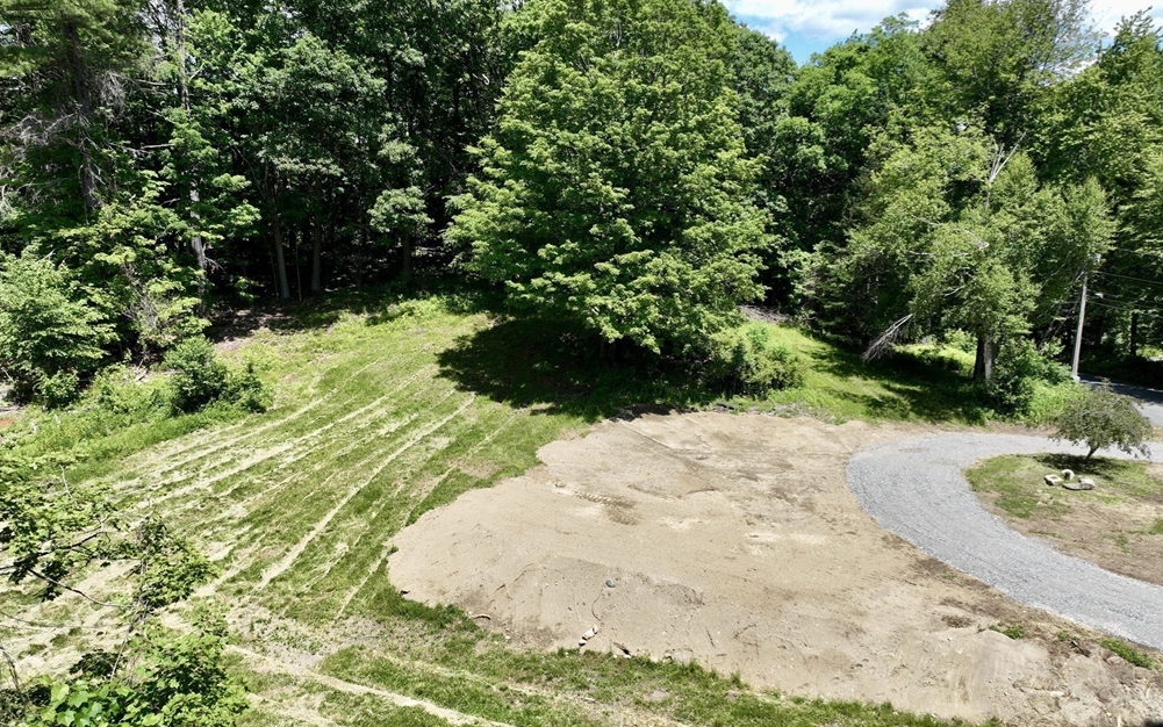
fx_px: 824
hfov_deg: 70.4
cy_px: 408
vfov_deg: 47.5
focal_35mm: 26
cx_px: 582
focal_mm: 12.29
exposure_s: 1/1250
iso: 100
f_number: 2.8
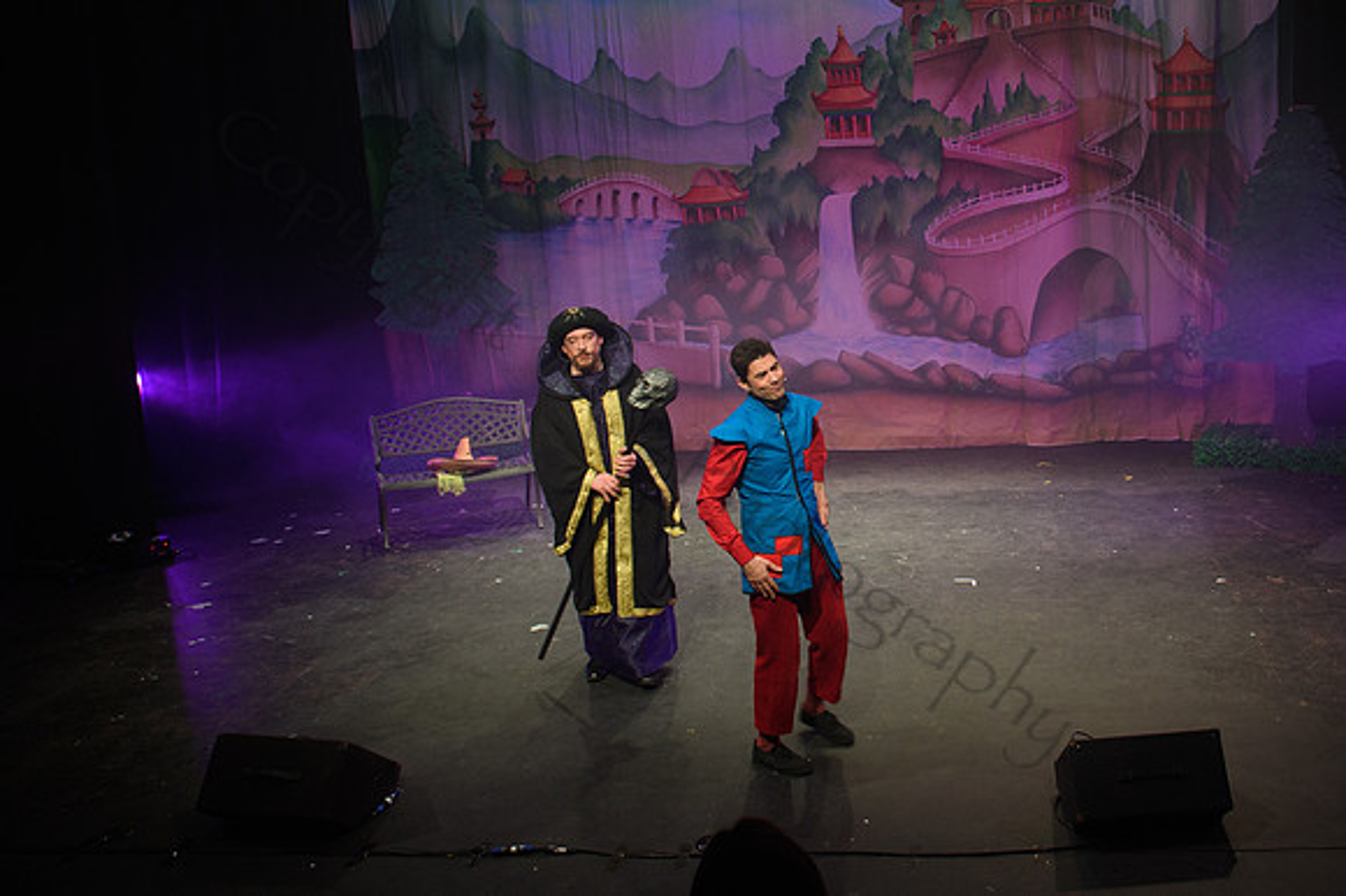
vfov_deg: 35.1
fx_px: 1408
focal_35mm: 38
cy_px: 321
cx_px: 917
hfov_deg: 50.0
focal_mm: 27
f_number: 5.6
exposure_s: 1/60
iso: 1250
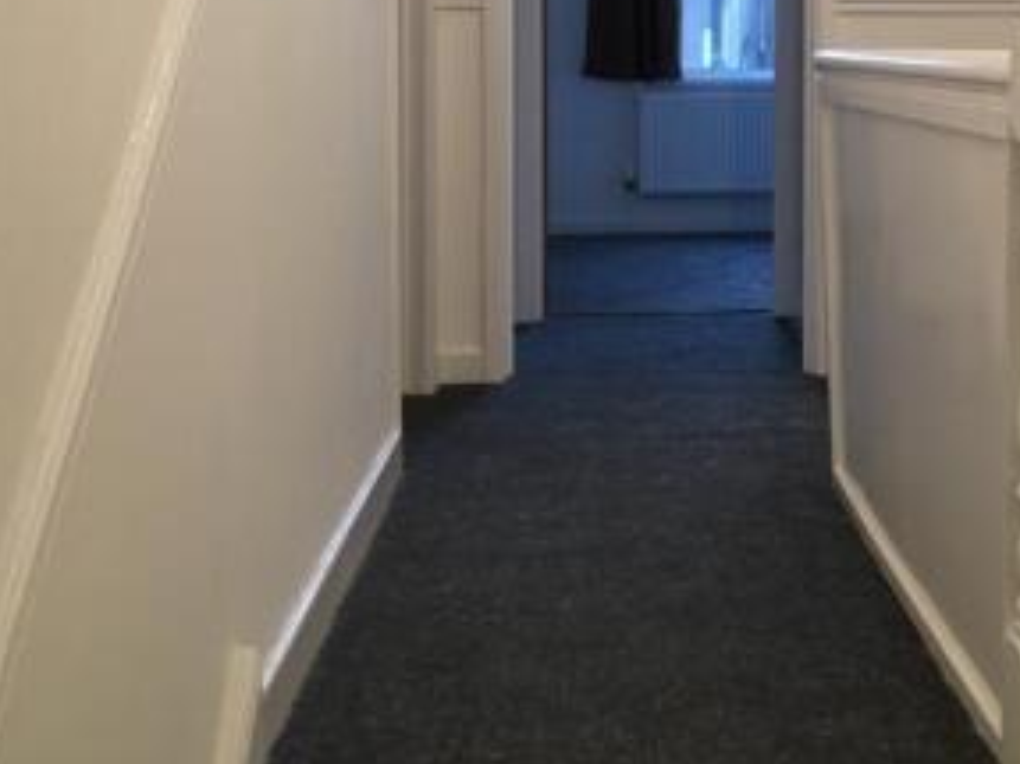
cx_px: 787
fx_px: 1738
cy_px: 94
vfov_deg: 24.2
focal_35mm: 59
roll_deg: +0.2
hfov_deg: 32.0
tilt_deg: -1.9
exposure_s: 1/33
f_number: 2.2
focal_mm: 4.15
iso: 100
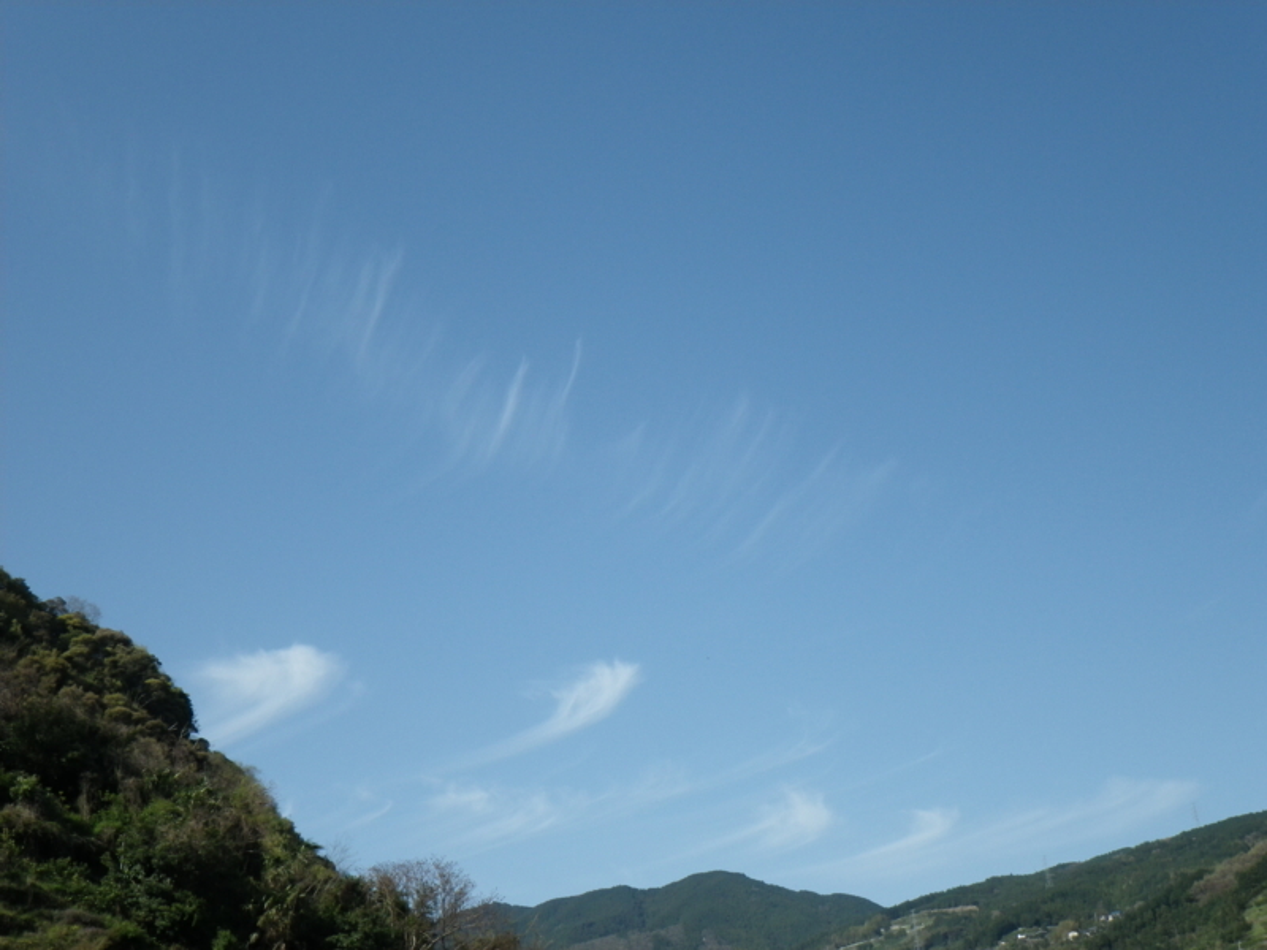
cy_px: 475
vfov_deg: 34.3
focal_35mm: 42
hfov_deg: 44.8
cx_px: 634
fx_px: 1537
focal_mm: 7.5
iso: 100
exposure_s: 1/500
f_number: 5
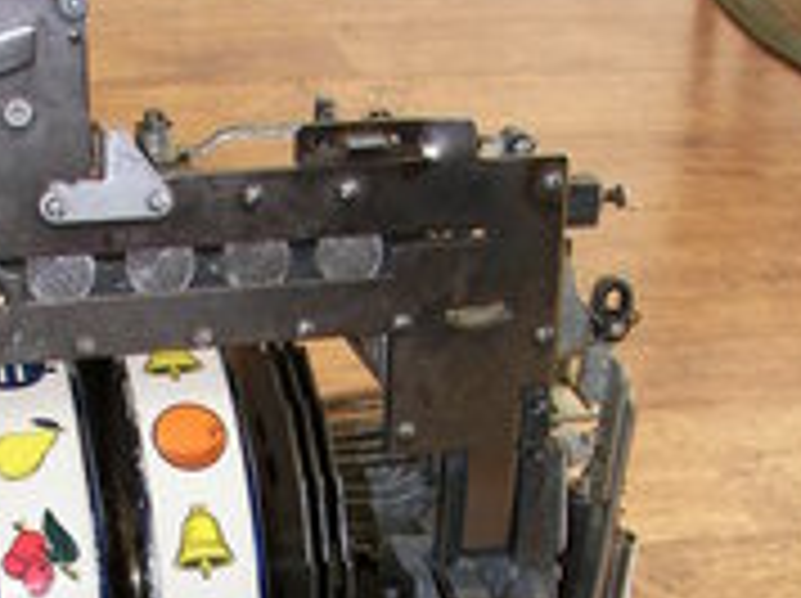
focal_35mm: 81
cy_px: 760
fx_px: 1872
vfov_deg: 17.2
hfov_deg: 23.8
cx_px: 171
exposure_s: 1/30
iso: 100
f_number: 2.8
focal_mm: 6
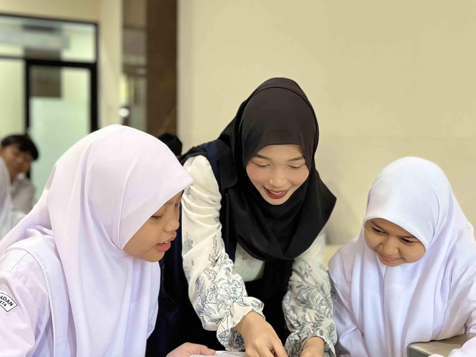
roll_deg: -0.1
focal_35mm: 44
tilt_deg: -3.1
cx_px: 239
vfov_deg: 32.9
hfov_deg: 42.9
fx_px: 605
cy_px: 170
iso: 160
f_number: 1.6
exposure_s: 1/50
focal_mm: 5.1
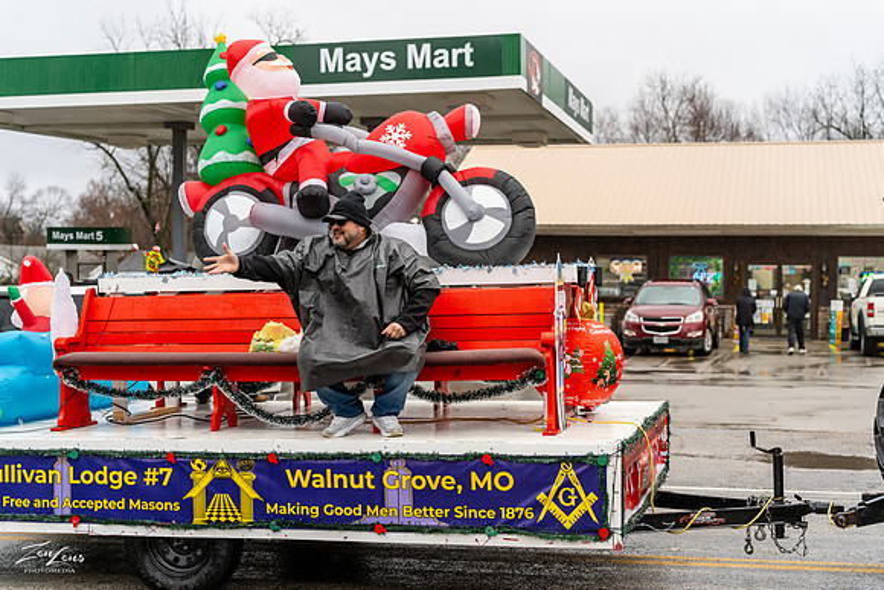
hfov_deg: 38.4
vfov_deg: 26.2
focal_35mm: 52
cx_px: 442
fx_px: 1269
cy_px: 295
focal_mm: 50
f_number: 2.8
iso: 400
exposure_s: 1/640
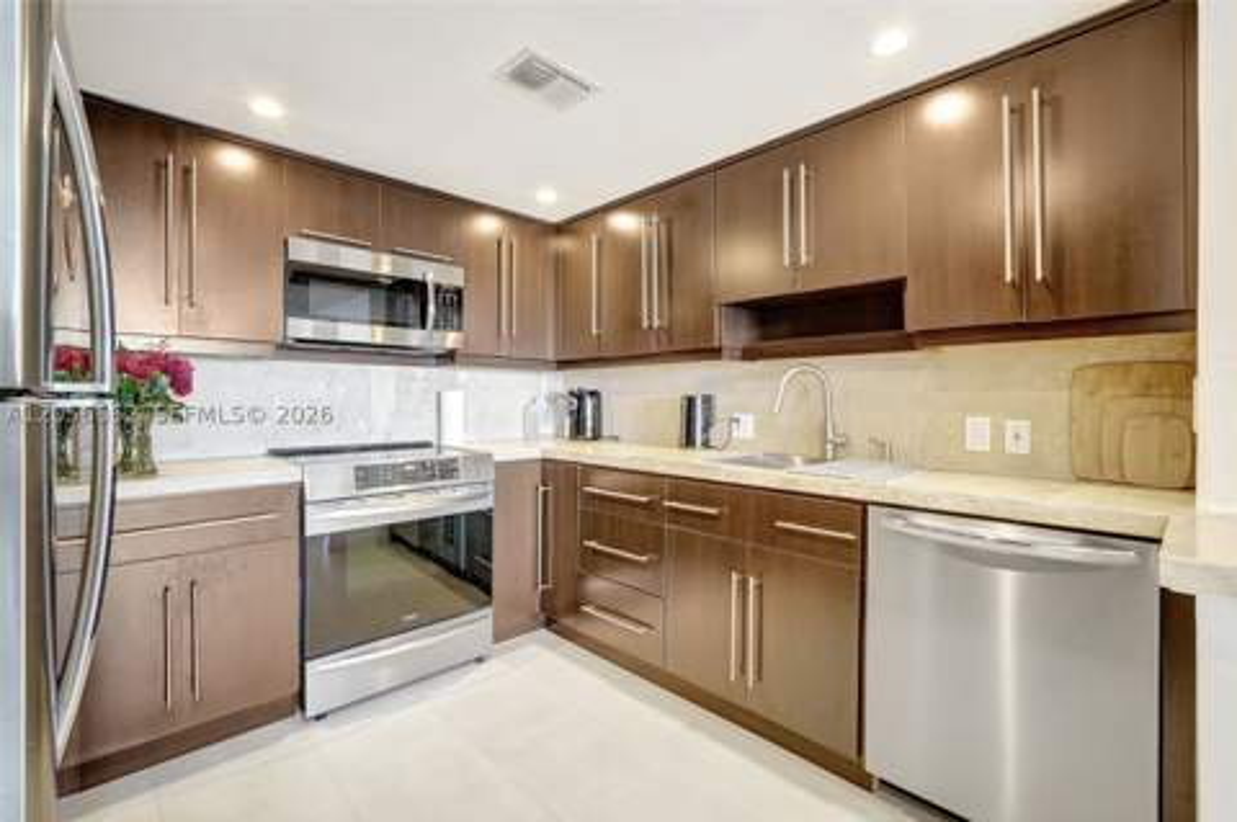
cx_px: 618
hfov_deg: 95.0
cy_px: 411
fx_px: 566
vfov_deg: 71.9
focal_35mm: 16
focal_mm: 16.5
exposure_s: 1/1.67
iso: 640
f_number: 14
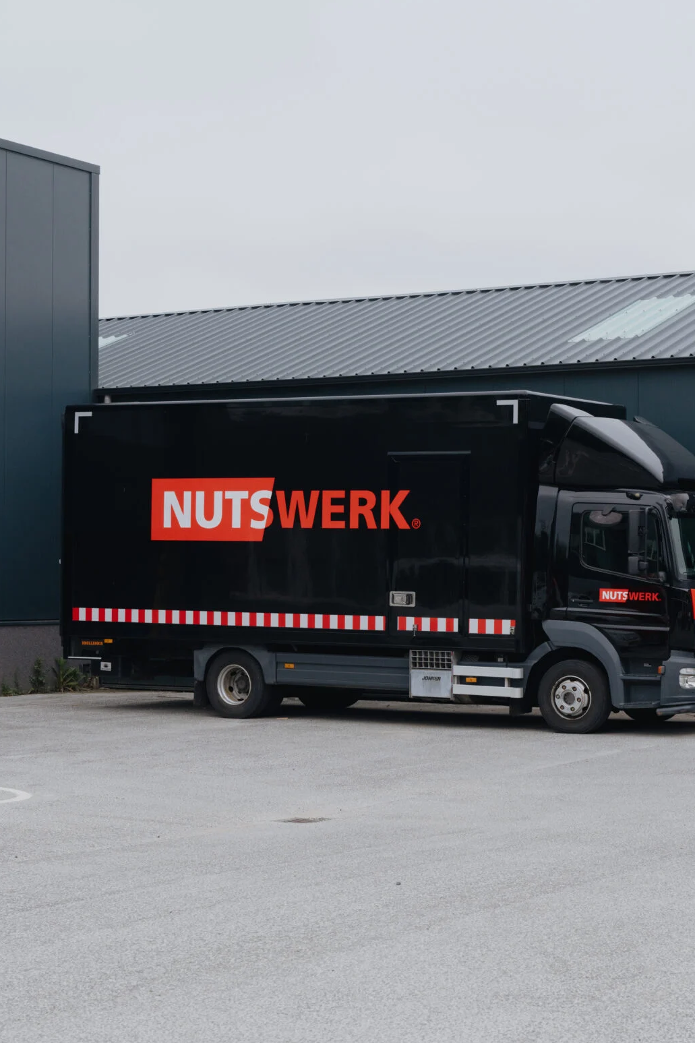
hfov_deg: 18.9
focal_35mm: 72
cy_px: 520
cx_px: 428
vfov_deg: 28.1
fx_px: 2085
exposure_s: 1/320
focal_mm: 58
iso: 800
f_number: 8
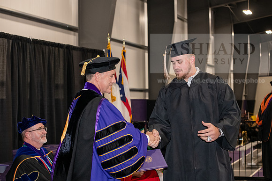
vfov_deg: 19.5
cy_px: 90
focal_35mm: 70
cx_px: 136
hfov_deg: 28.8
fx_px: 529
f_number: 5
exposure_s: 1/200
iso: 2500
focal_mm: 70
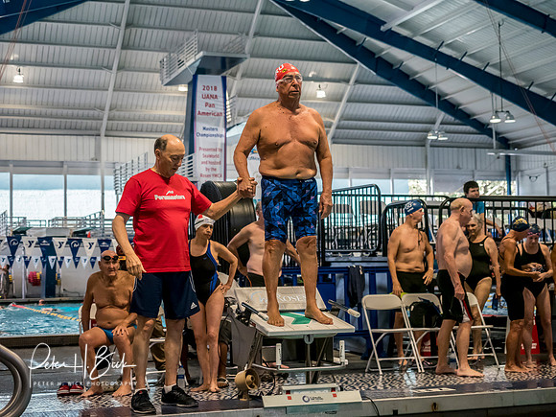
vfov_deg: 24.4
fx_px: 964
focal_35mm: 60
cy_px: 208
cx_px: 278
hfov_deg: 32.2
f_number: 2.8
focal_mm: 30
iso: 3200
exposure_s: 1/800
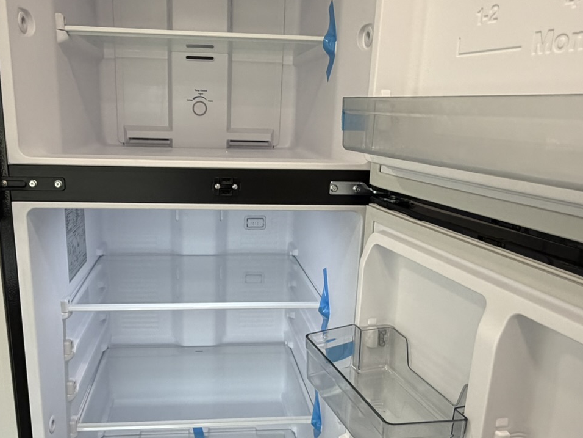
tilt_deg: -14.7
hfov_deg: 59.7
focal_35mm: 30
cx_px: 248
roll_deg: -1.4
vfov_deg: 46.8
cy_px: 236
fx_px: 505
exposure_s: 1/121
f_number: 2.2
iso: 200
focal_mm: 2.22
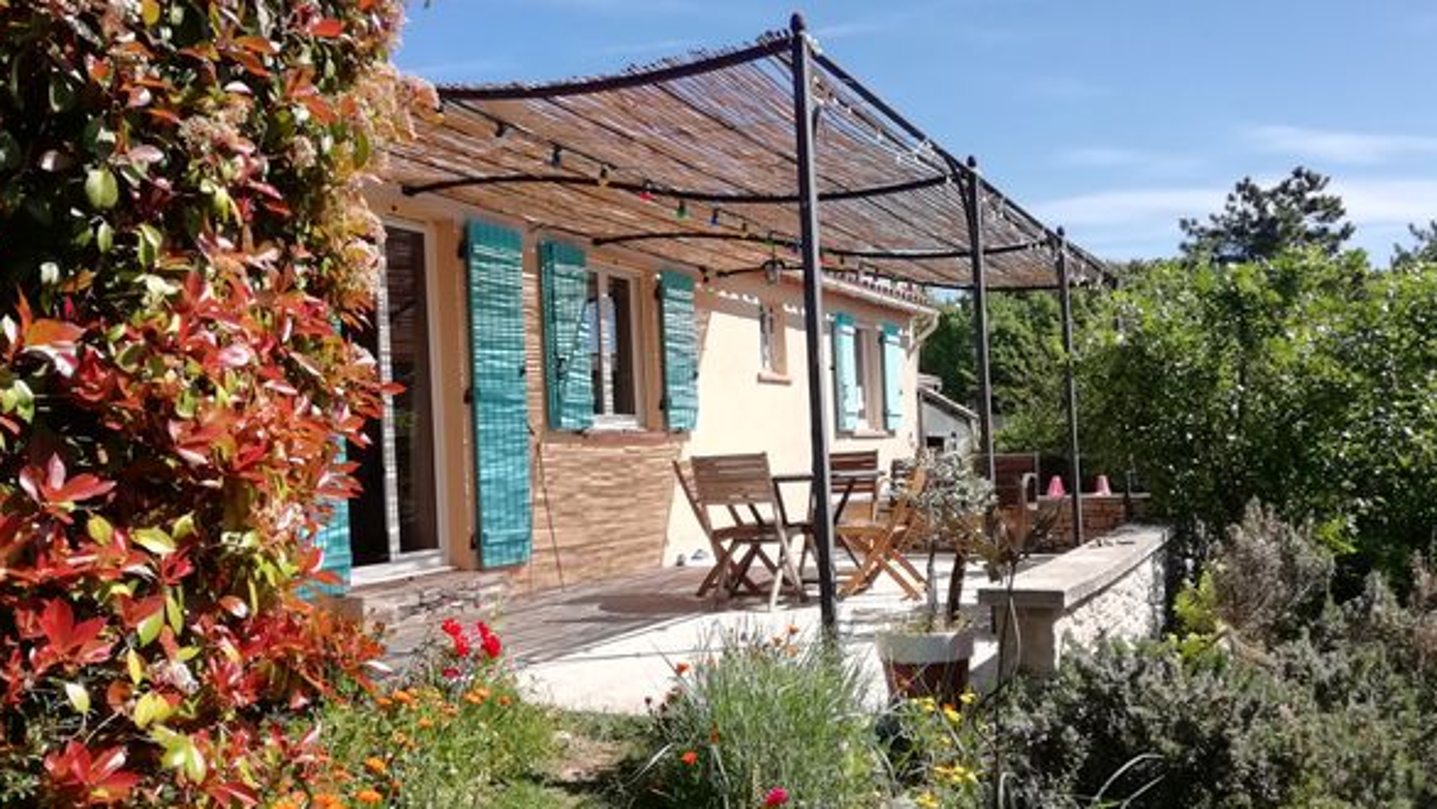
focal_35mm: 29
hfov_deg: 66.0
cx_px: 709
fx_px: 1105
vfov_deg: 40.2
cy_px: 431
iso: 50
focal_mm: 3.46
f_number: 2.2
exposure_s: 1/1003
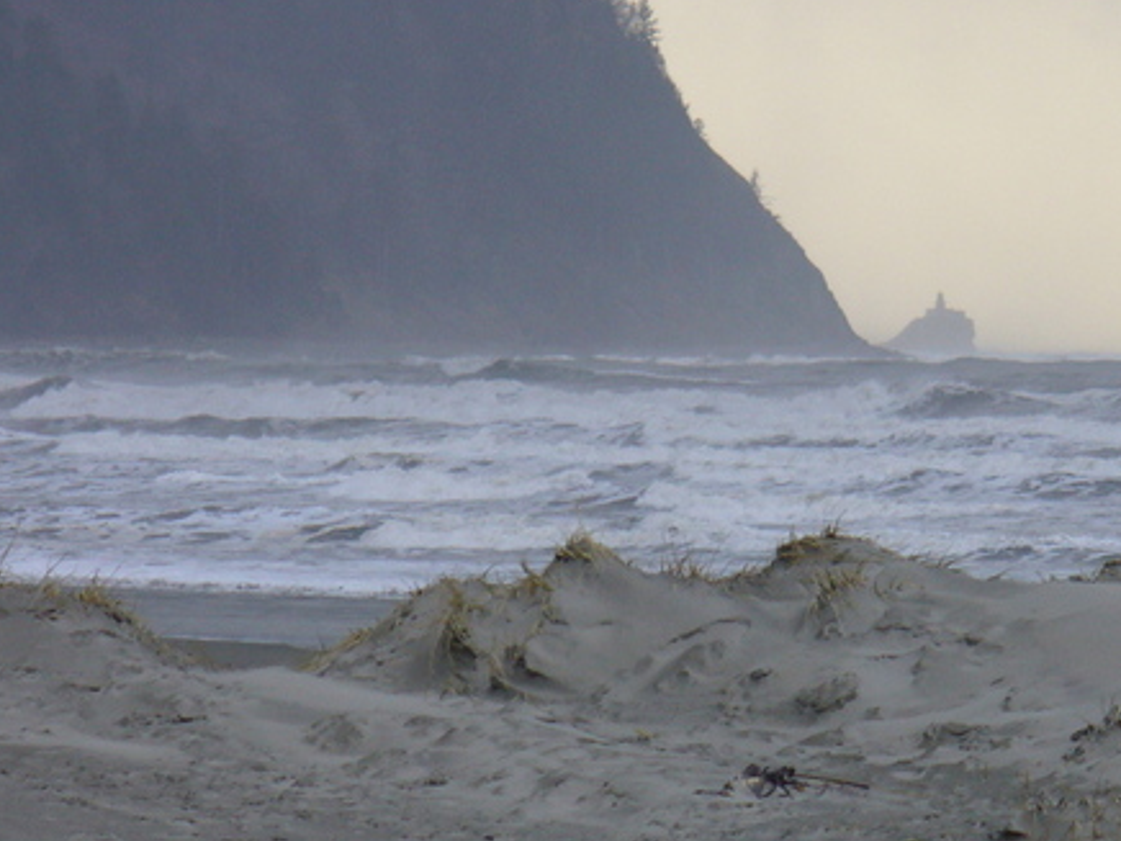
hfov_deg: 4.6
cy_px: 471
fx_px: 13925
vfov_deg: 3.5
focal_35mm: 430
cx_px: 881
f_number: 4.5
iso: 80
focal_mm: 36.6
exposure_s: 1/125
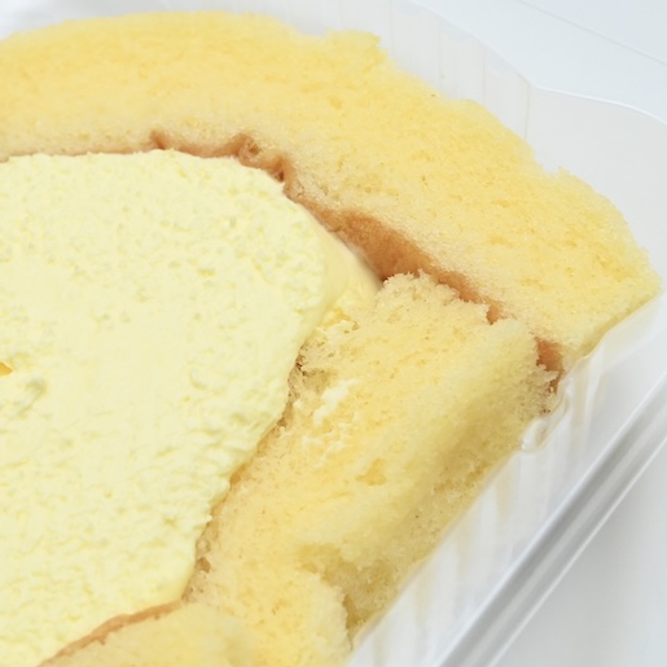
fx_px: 2158
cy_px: 406
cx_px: 21
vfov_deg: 17.5
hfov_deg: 17.2
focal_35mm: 99
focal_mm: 60
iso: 6400
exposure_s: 1/200
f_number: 14
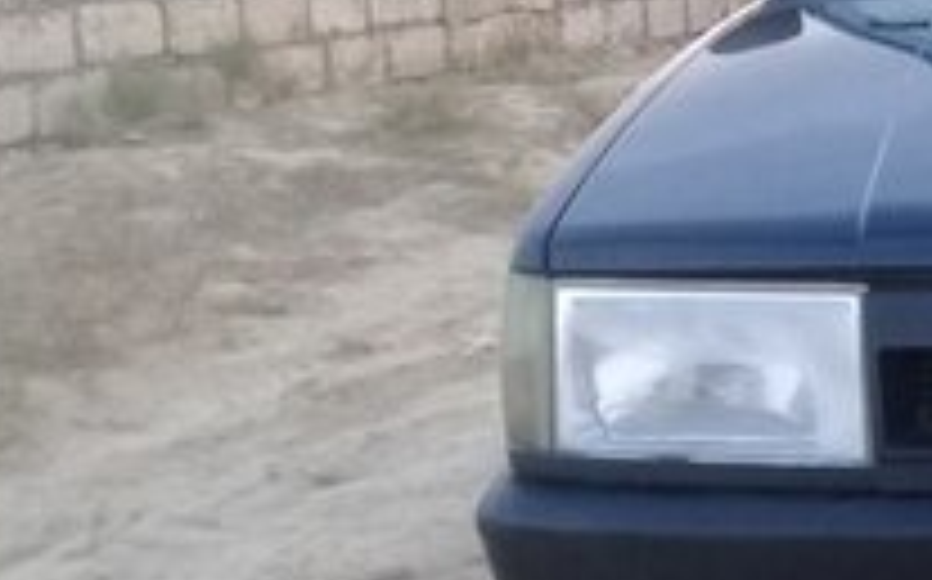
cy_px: 722
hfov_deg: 18.7
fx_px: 2665
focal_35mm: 105
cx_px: 1130
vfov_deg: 12.1
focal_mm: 3.3
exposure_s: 1/33
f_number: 2.2
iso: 64
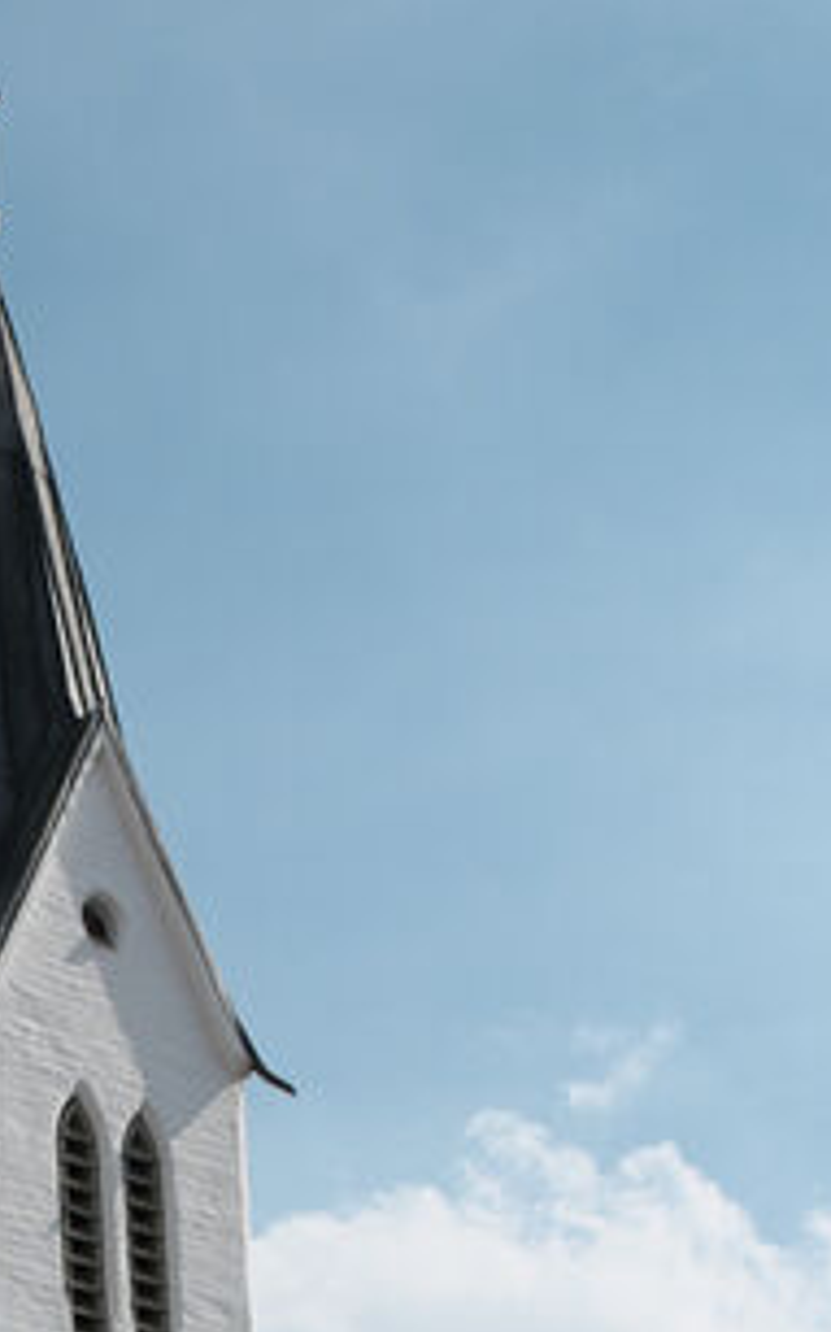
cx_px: -520
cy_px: 1994
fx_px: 3990
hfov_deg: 11.3
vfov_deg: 17.1
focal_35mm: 110
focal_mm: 22.3
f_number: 9
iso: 200
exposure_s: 1/750
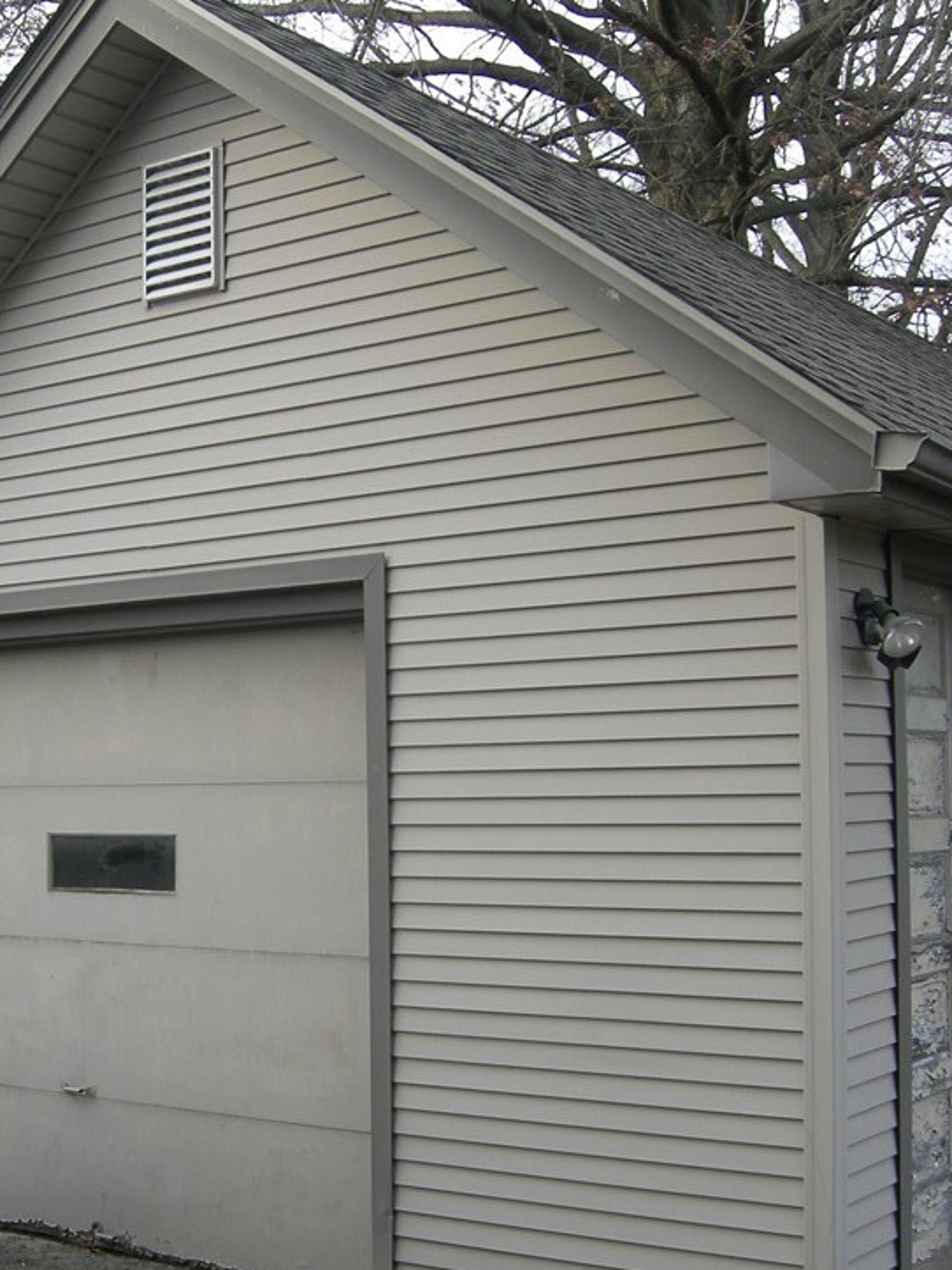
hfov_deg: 28.3
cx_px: 304
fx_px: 1871
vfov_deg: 37.4
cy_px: 734
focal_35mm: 51
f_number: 3.8
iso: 64
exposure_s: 1/115
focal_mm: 7.5
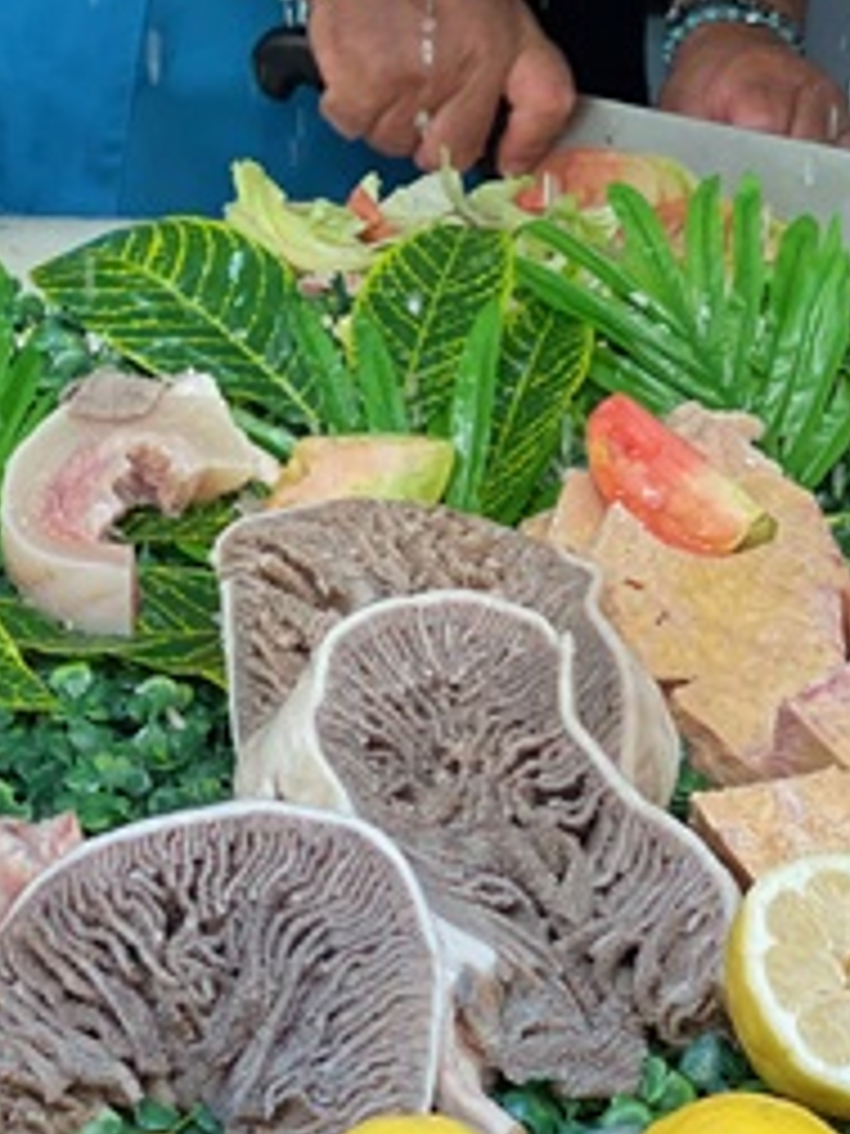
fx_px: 4158
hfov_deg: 11.6
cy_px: 58
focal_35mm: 127
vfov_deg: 15.3
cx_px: 209
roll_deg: -1.1
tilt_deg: -9.3
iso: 200
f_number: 2.2
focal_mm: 7.5
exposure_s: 1/121
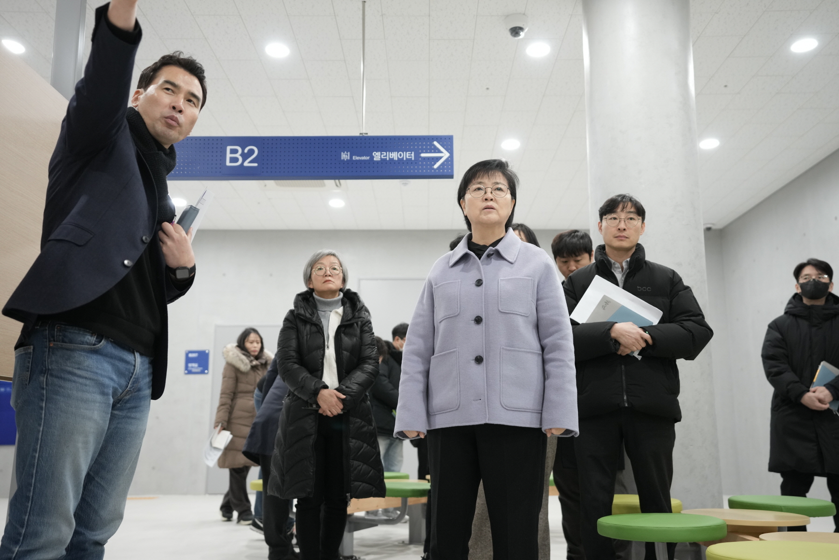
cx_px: 420
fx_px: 816
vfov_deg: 37.9
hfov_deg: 54.4
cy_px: 280
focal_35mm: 35
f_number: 2.8
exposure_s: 1/160
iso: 1600
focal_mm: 35
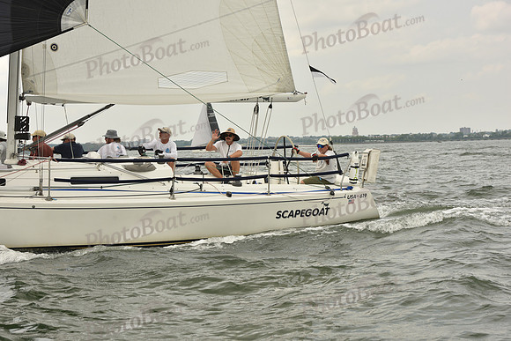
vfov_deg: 19.5
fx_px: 994
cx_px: 256
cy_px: 170
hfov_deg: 28.8
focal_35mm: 70
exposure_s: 1/640
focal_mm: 70
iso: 250
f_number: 9
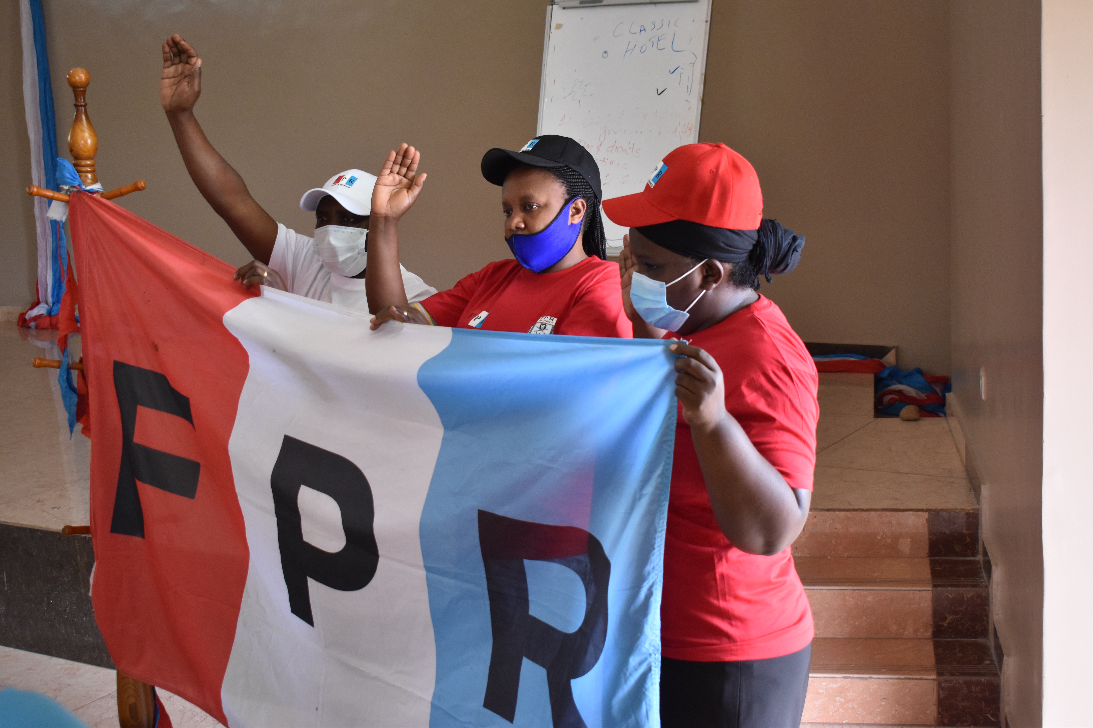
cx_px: 546
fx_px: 1548
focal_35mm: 51
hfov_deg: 38.9
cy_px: 364
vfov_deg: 26.5
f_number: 5
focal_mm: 34
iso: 1250
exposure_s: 1/100
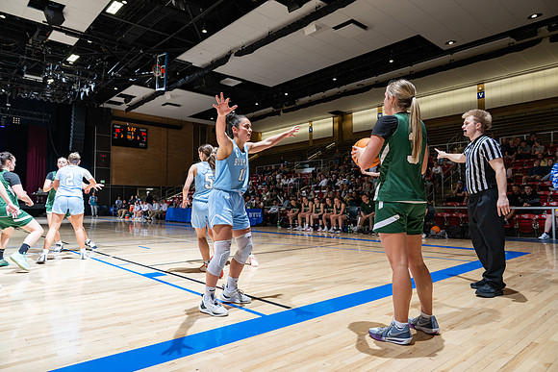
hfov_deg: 73.7
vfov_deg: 53.2
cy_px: 186
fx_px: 372
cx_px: 279
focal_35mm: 24
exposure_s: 1/100
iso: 80
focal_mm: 24
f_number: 5
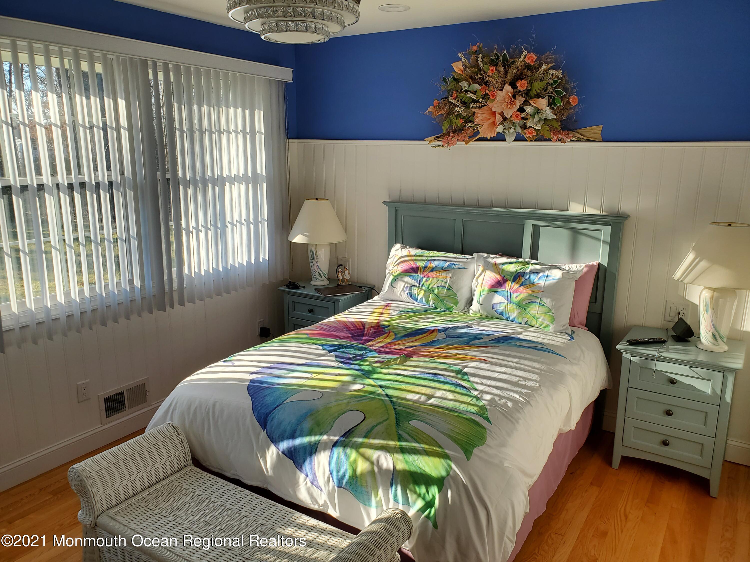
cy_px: 281
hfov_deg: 67.3
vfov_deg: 53.1
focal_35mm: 26
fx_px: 563
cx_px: 375
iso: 50
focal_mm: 4.3
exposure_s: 1/184
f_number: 2.4
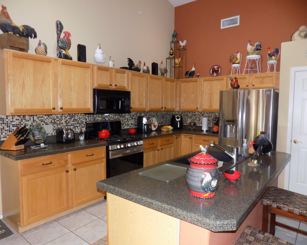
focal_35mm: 24
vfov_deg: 58.8
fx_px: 218
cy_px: 123
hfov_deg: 70.3
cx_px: 150
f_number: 3.1
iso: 280
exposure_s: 1/30
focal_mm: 4
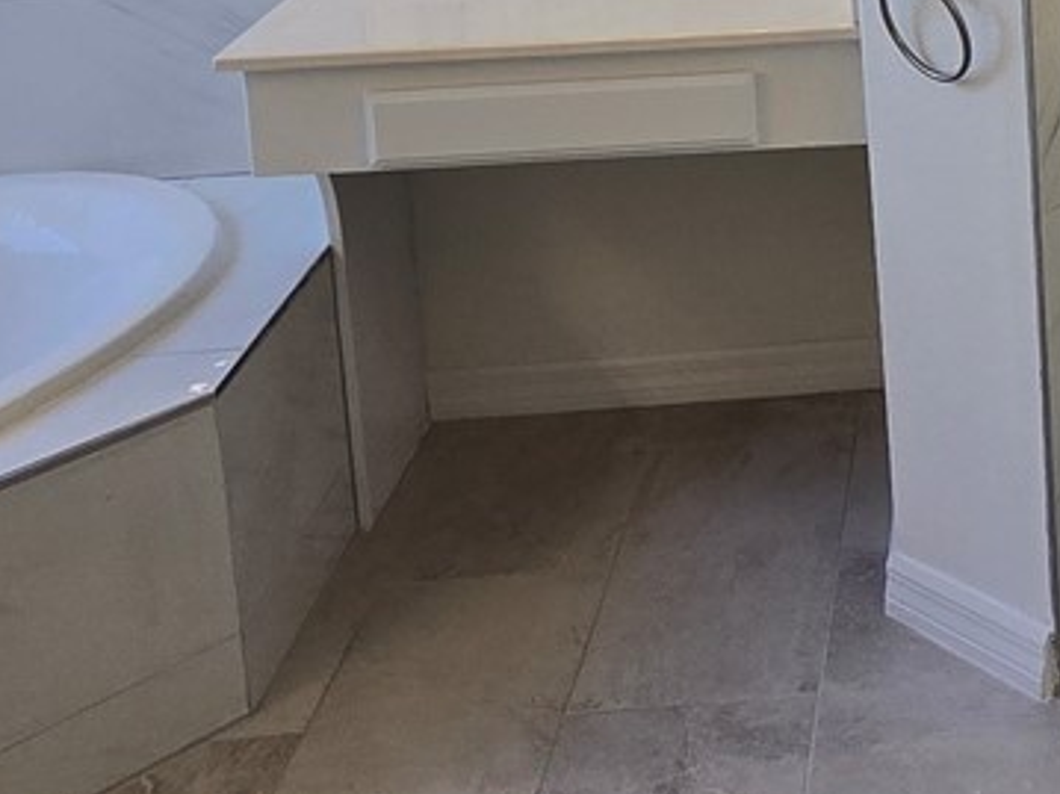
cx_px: 1193
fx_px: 1775
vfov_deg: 21.9
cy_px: -319
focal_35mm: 58
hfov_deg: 29.6
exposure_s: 1/127
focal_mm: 2.2
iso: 50
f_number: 2.2
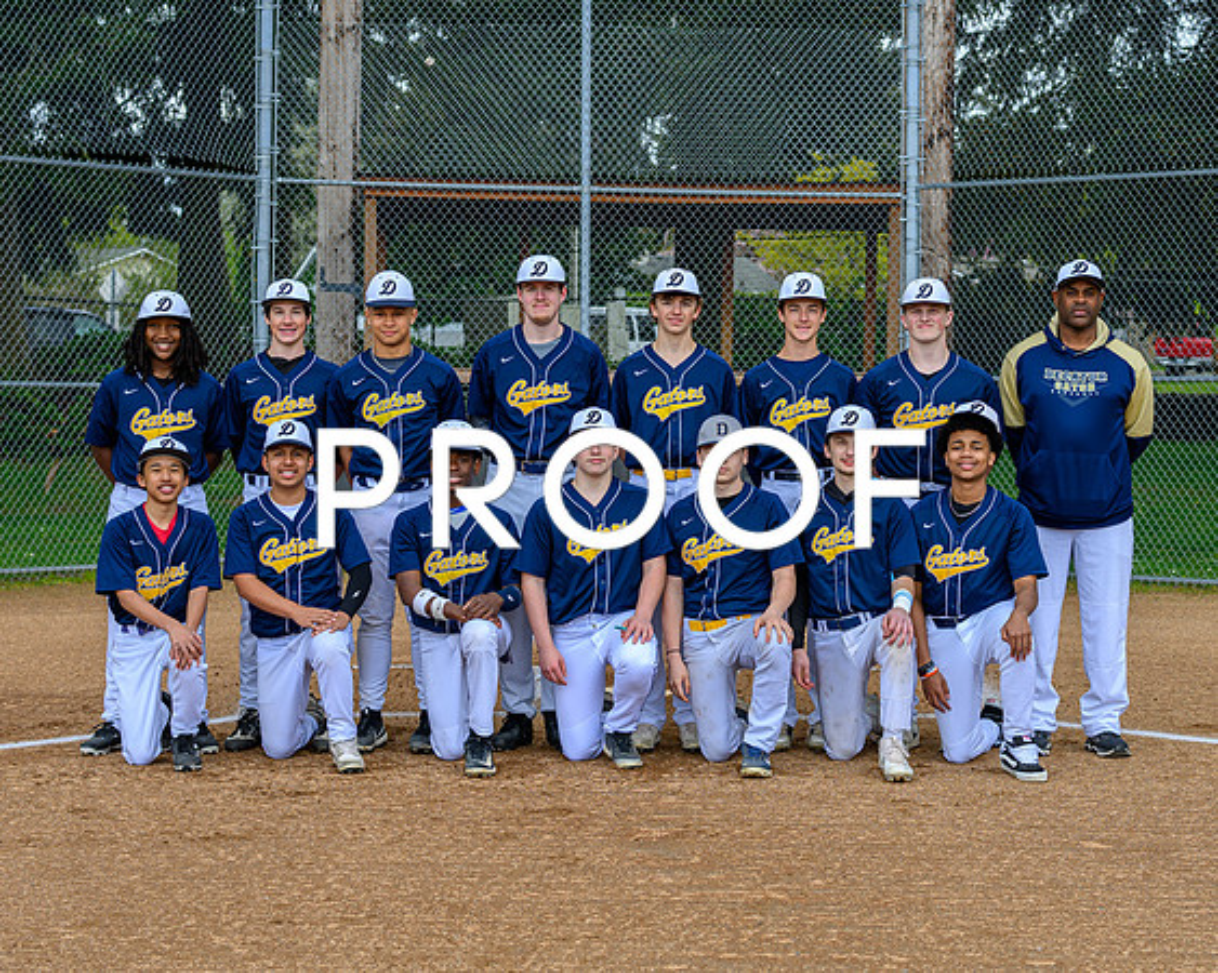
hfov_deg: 24.9
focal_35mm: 77
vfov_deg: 20.0
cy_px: 498
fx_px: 2759
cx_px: 685
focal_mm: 50
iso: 100
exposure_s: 1/320
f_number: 4
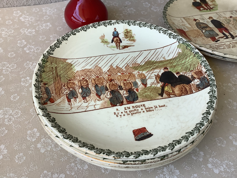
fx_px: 212
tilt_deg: -48.0
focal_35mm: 31
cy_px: 89
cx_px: 118
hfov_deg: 58.4
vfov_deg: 45.4
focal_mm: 3.3
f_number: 2.4
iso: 80
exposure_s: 1/100
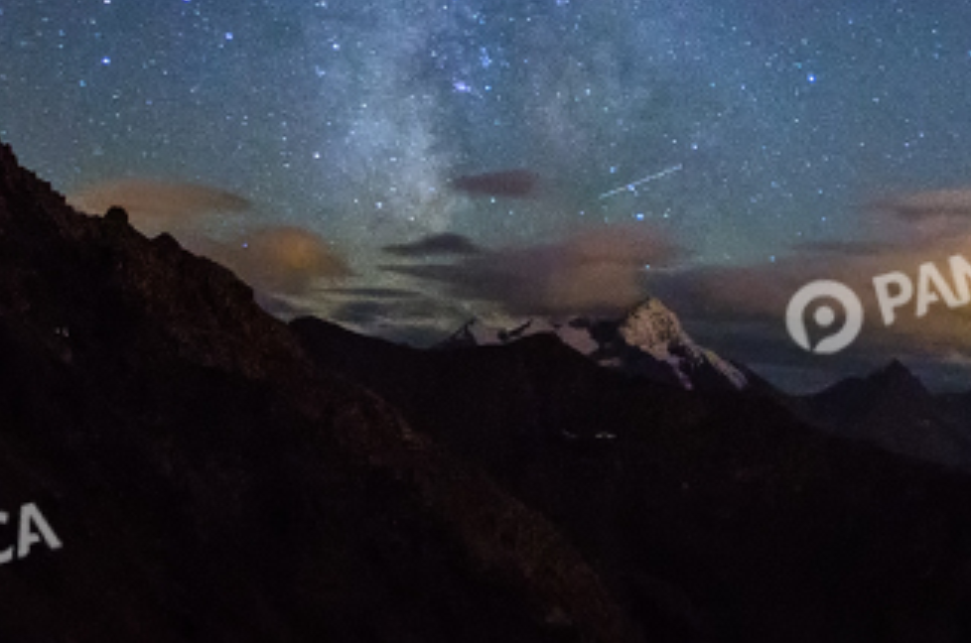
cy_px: 30
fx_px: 1238
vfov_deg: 27.7
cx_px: 715
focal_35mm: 46
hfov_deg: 41.7
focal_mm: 10
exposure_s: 30
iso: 800
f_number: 4
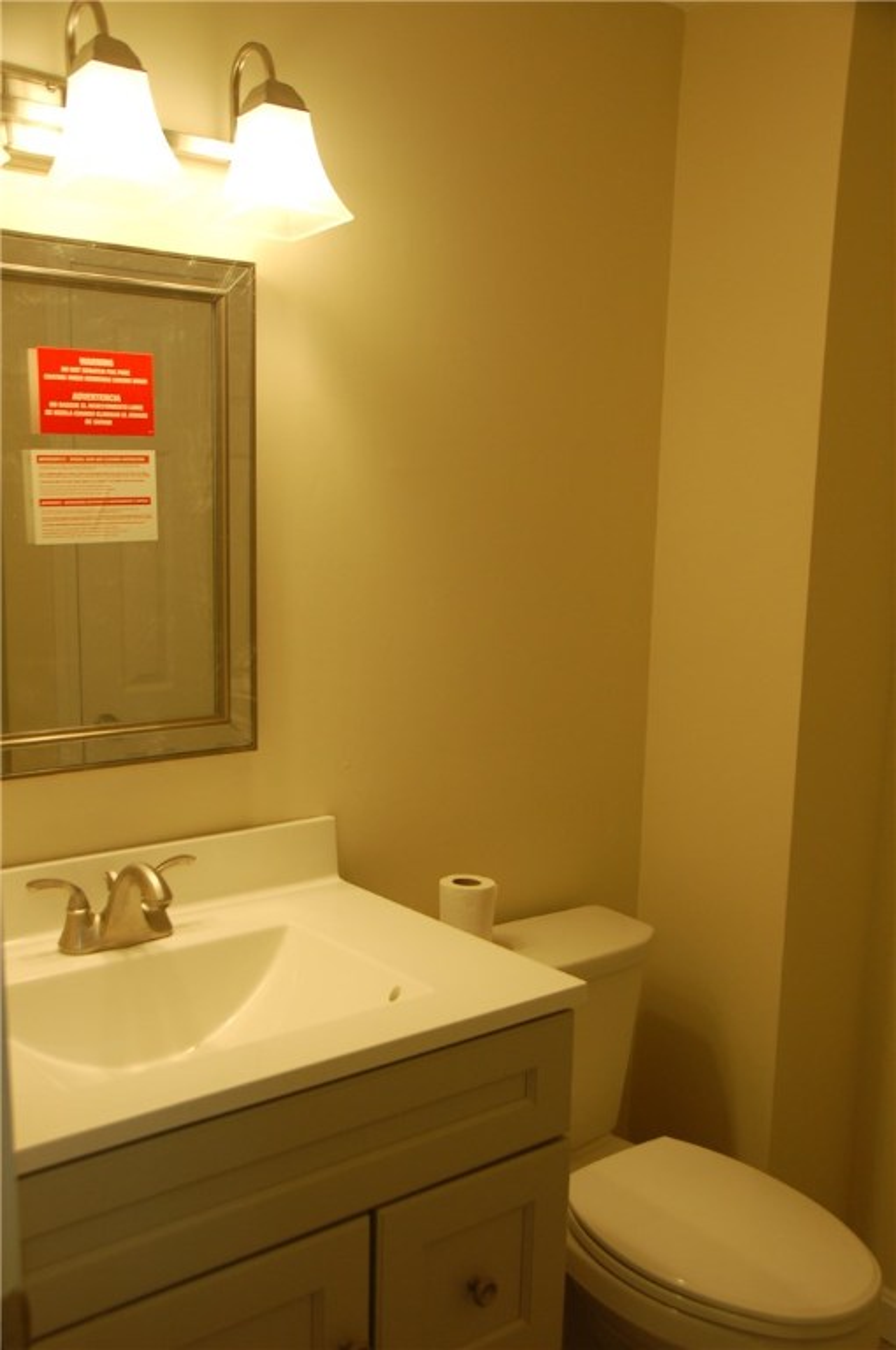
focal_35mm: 36
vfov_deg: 53.2
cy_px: 675
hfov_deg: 36.8
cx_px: 448
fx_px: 1348
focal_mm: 24
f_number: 4.5
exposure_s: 1/80
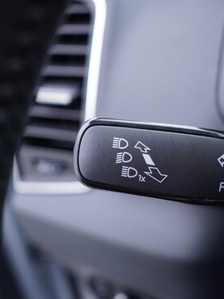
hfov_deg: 27.1
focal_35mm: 53
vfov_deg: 36.2
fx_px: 458
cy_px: 150
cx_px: 174
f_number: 2.8
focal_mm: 24
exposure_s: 1/40
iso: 250
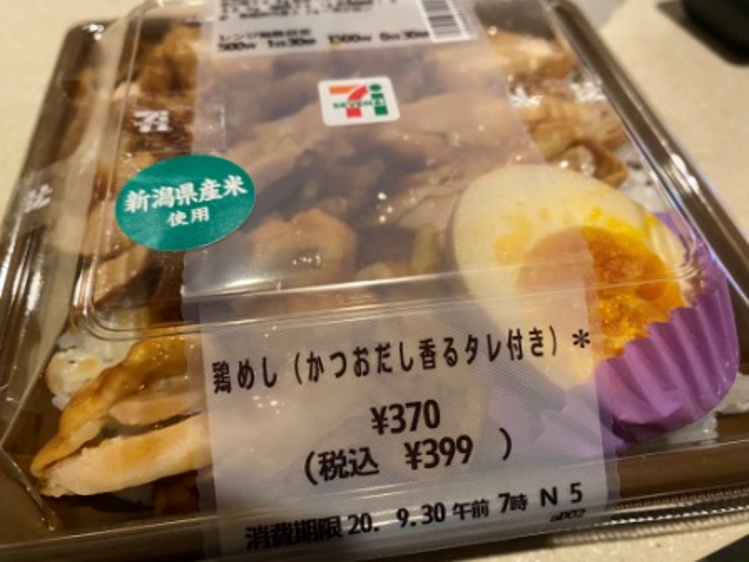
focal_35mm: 26
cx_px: 374
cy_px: 281
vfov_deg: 53.1
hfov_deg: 67.3
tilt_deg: -51.4
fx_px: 563
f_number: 1.8
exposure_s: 1/33
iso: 400
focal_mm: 4.25
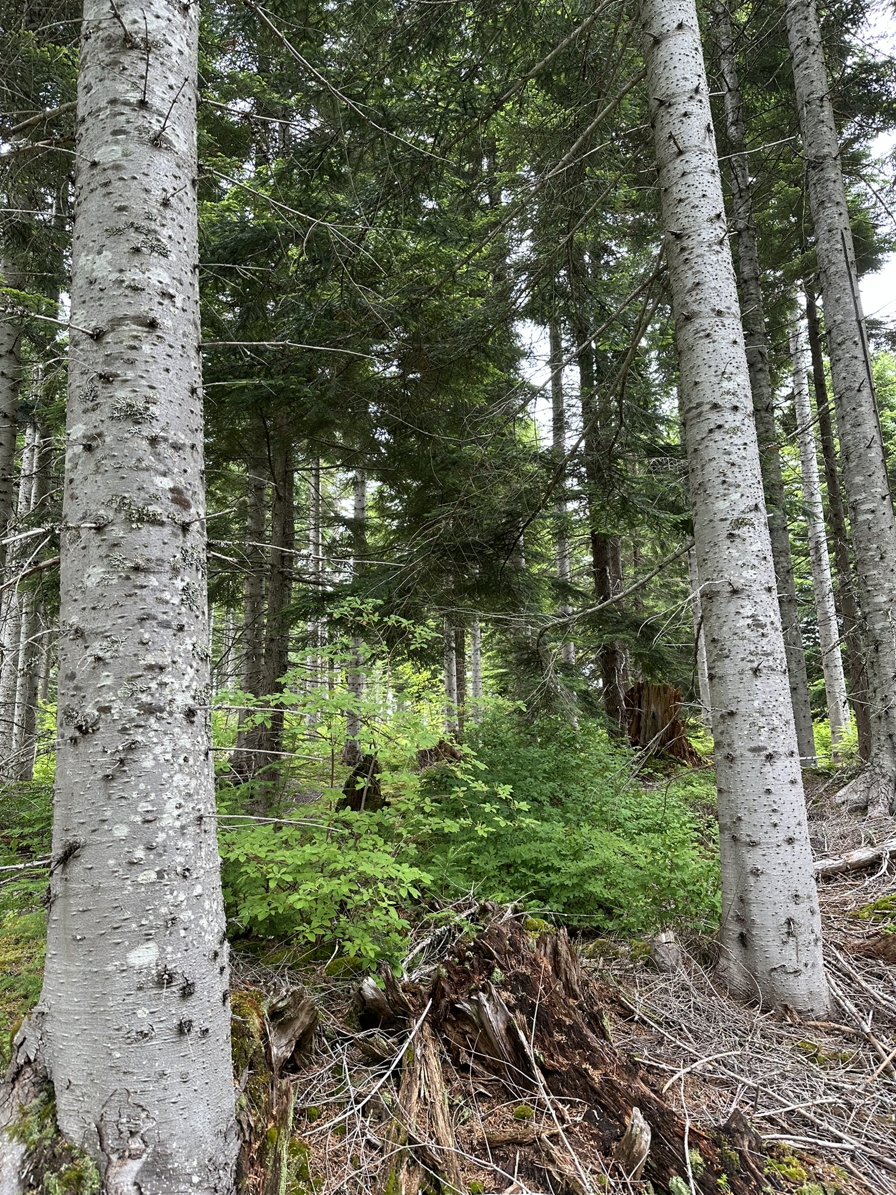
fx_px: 828
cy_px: 598
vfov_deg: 71.6
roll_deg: +0.0
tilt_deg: +11.2
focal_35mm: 24
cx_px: 448
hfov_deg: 56.8
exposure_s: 1/121
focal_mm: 6.86
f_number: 1.78
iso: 100
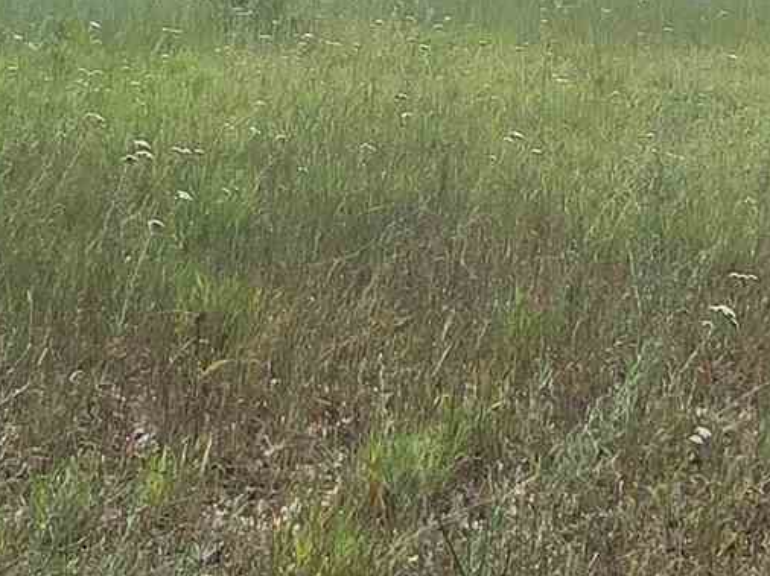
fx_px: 1756
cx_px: 467
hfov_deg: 24.7
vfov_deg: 18.3
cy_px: 44
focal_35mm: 79
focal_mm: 2.2
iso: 50
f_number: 2.2
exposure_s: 1/1546
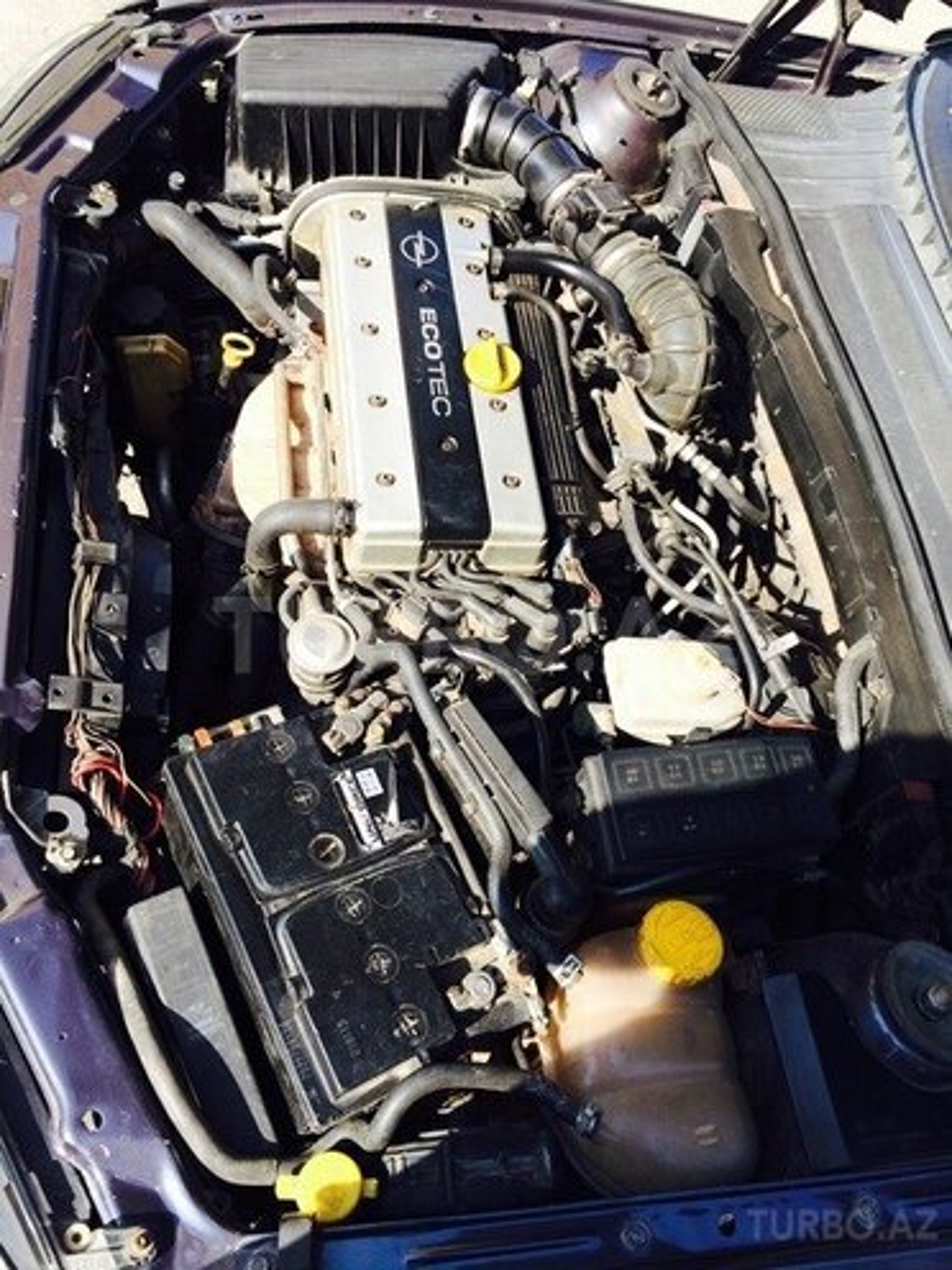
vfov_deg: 61.7
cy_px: 635
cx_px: 476
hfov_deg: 48.2
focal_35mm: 29
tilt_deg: -51.9
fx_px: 1063
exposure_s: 1/483
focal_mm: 4.15
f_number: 2.2
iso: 32
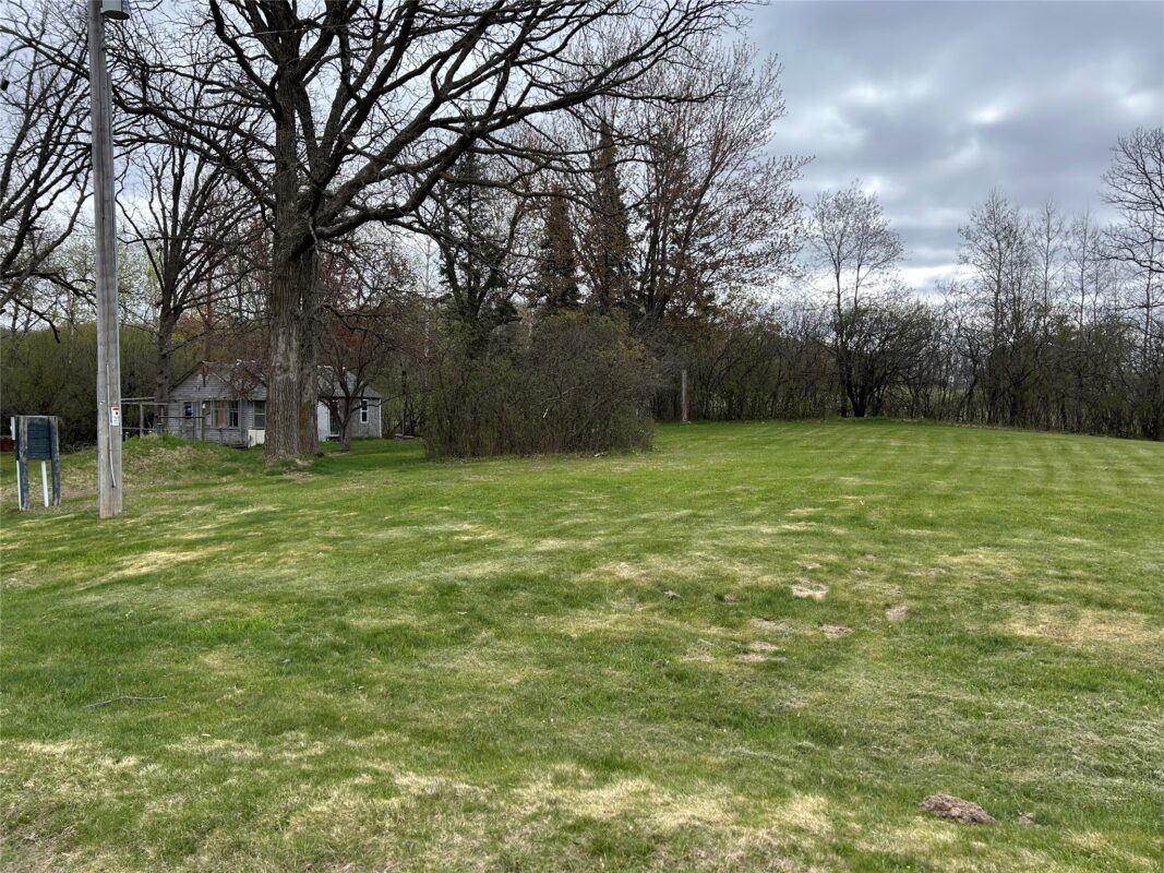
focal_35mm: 26
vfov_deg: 53.1
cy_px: 436
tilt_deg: -2.3
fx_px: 874
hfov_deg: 67.3
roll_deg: -0.8
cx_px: 582
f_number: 1.5
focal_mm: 5.7
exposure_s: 1/1395
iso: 50
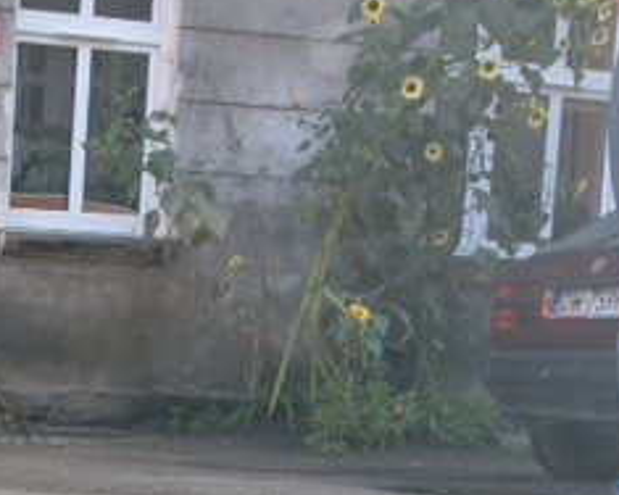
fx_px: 1704
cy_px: 571
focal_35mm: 93
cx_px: -142
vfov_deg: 16.0
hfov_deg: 19.3
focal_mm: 4.28
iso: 50
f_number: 2.4
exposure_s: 1/152
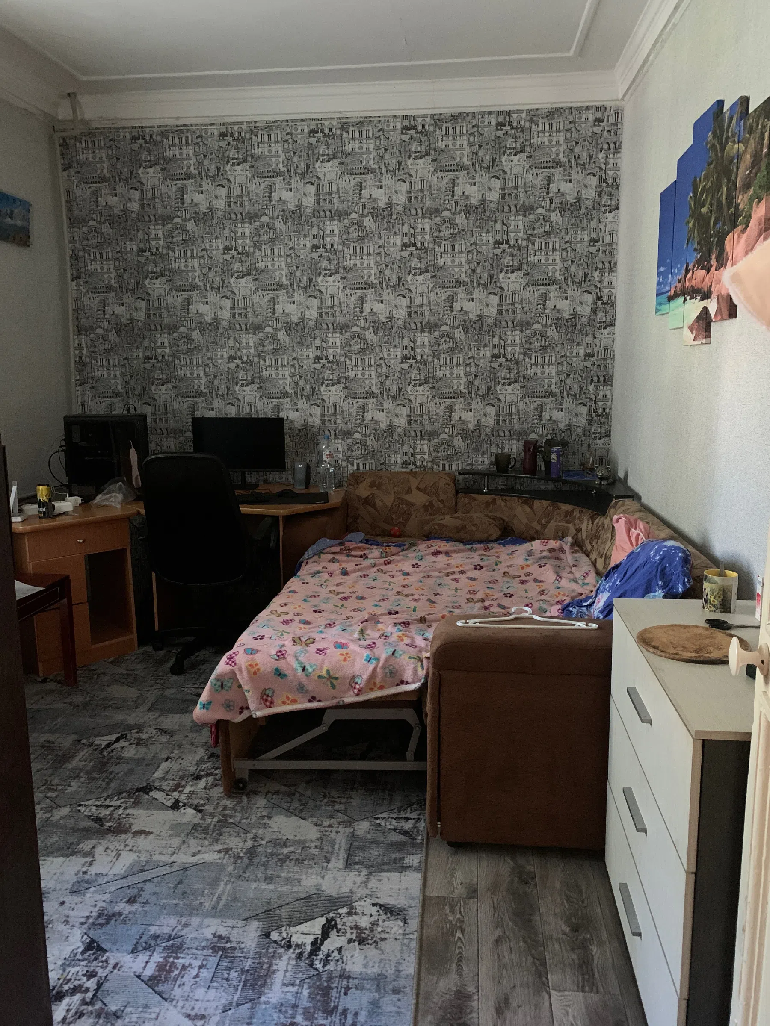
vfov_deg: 67.3
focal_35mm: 26
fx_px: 771
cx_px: 385
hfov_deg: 53.1
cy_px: 513
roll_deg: +0.7
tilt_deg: -9.5
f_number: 1.8
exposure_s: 1/17
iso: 640
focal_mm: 4.25
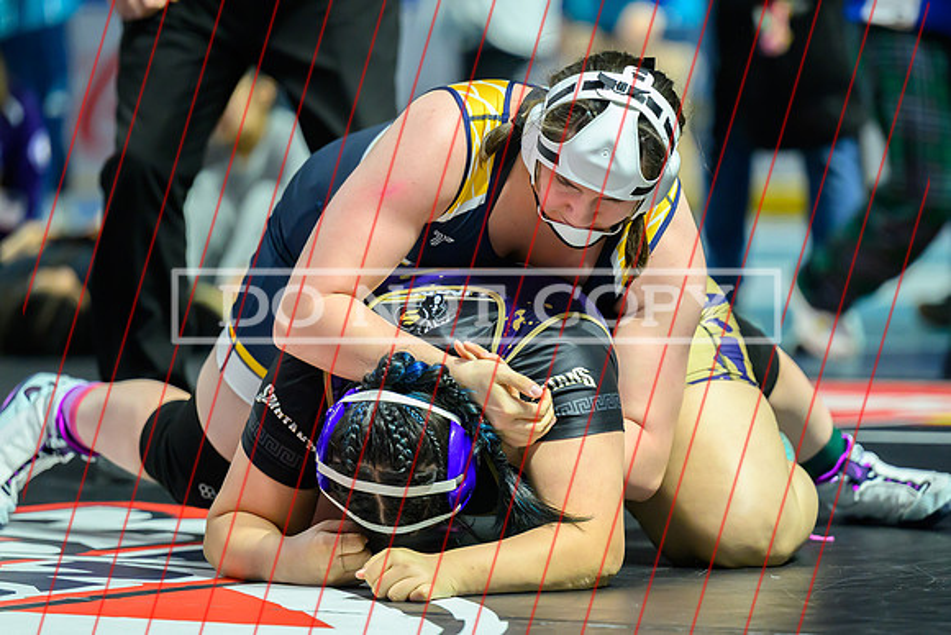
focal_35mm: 250
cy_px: 335
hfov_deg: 8.2
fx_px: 6595
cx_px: 558
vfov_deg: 5.5
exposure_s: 1/640
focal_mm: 175
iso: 3200
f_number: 2.8
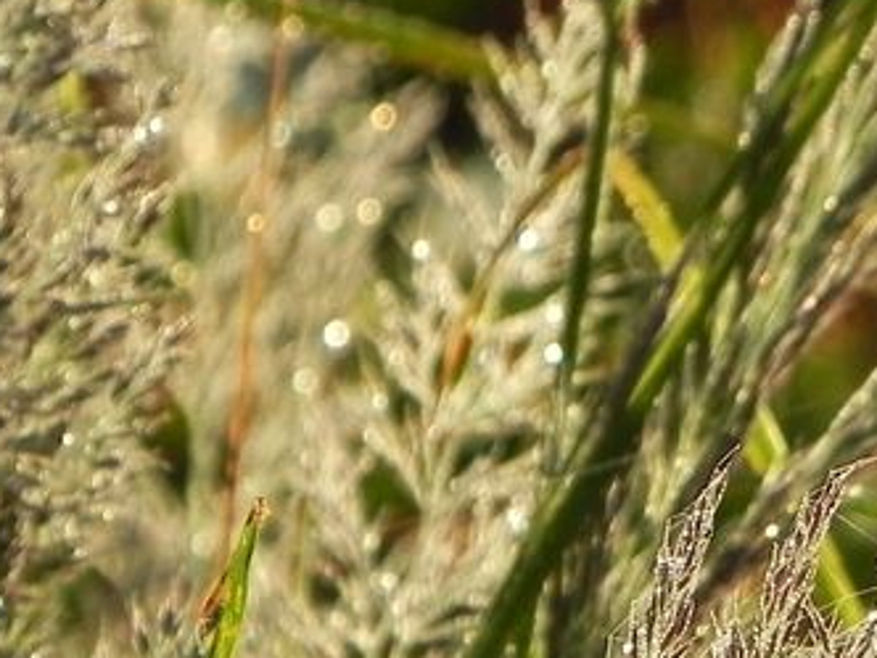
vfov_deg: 1.0
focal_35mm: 1546
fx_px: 39168
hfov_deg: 1.3
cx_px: 614
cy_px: 893
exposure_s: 1/500
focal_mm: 85.6
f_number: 5
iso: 160
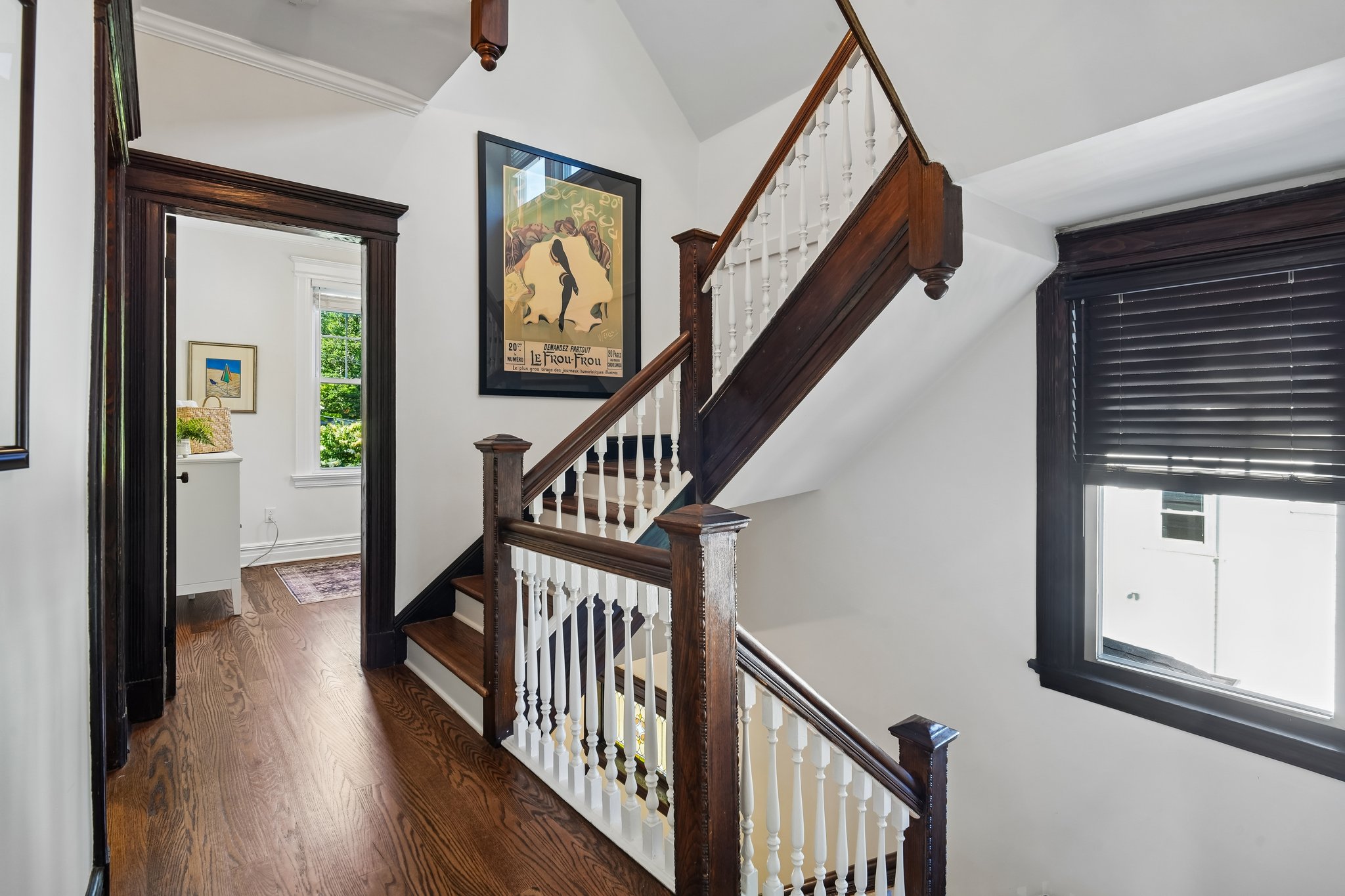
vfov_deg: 73.7
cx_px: 672
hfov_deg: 96.7
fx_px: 598
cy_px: 448
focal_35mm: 16
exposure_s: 1/5
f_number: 8
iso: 400
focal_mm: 16
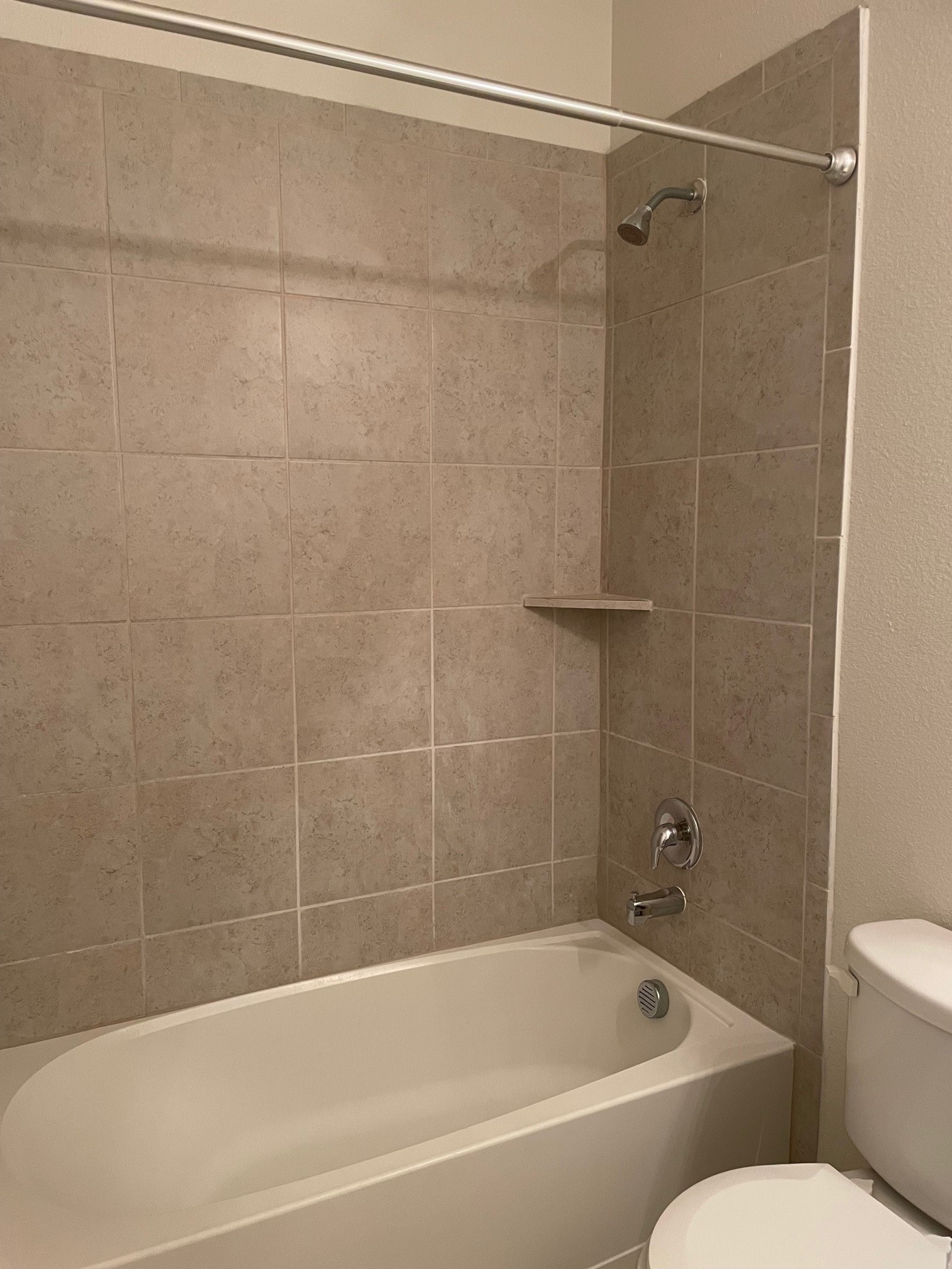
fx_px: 953
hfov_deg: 53.1
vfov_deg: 67.3
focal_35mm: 26
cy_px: 634
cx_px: 476
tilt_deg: -6.9
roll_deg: +0.5
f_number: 1.6
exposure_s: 1/60
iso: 250
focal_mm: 4.2
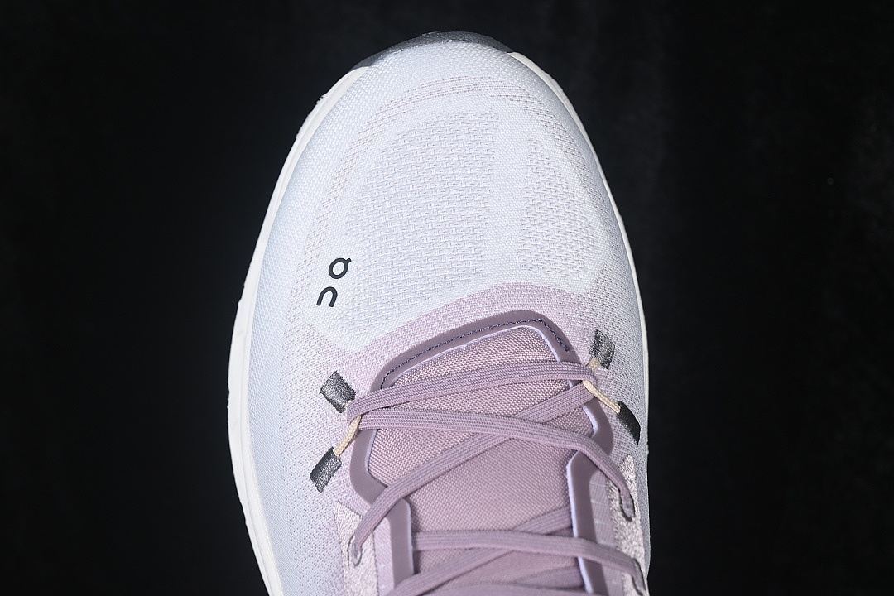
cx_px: 447
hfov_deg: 27.0
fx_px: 1862
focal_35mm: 75
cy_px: 298
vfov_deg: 18.2
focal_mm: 50
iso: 160
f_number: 7.1
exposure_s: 1/80
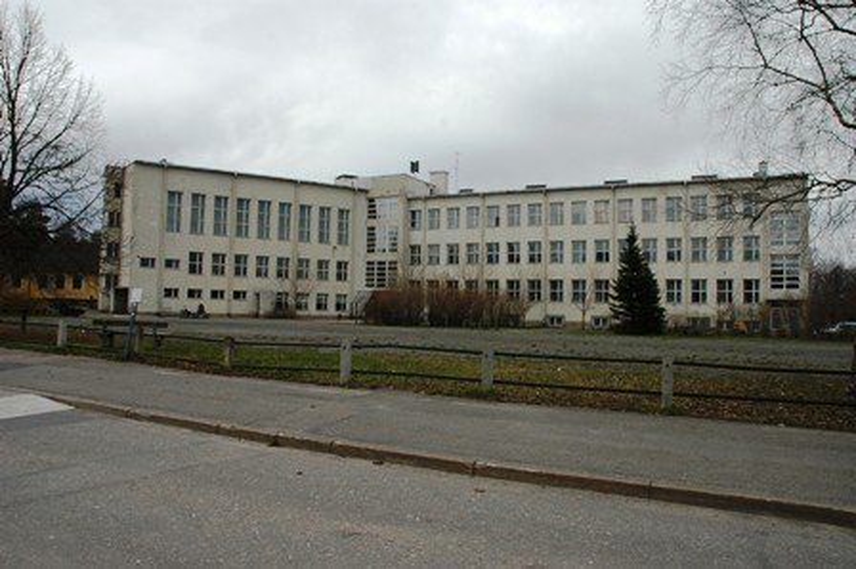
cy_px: 284
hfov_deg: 67.4
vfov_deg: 47.9
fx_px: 642
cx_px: 428
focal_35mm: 27
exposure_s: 1/320
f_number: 9
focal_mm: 18
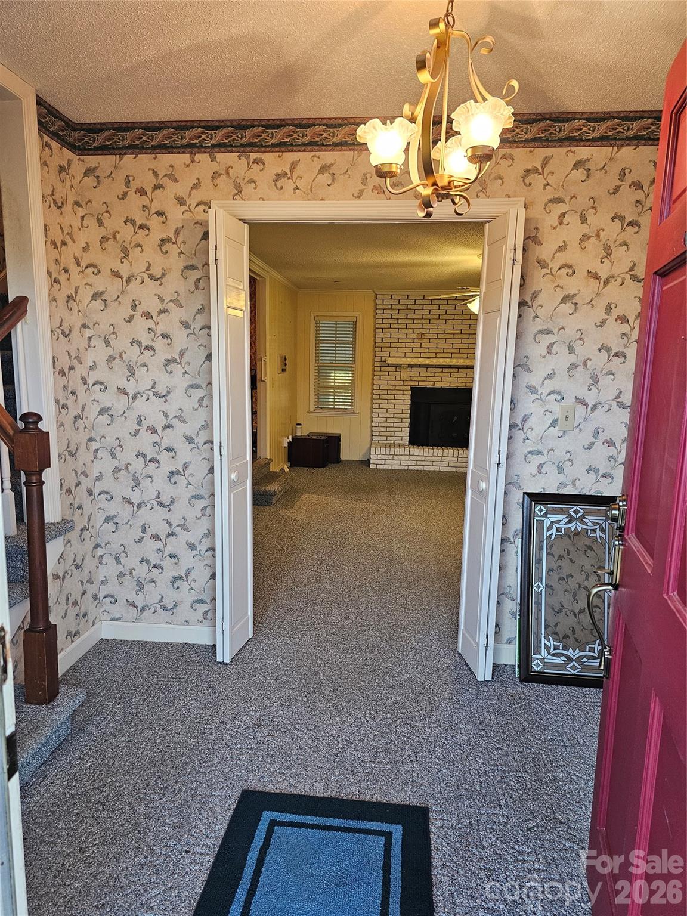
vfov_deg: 73.9
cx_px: 344
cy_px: 458
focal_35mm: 23
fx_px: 609
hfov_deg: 58.9
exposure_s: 1/120
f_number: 1.7
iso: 320
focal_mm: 6.3
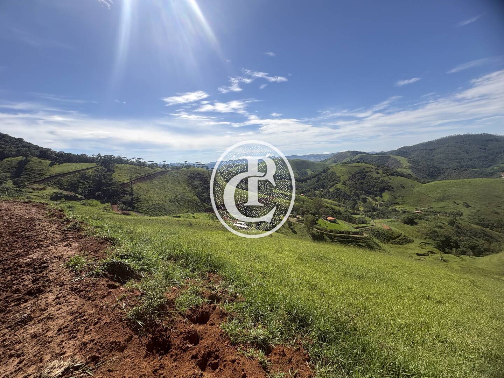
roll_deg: +2.8
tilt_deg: -9.0
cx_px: 252
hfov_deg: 102.1
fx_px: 204
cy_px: 189
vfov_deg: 85.7
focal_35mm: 14
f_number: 2.2
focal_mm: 2.22
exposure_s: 1/2770
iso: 50
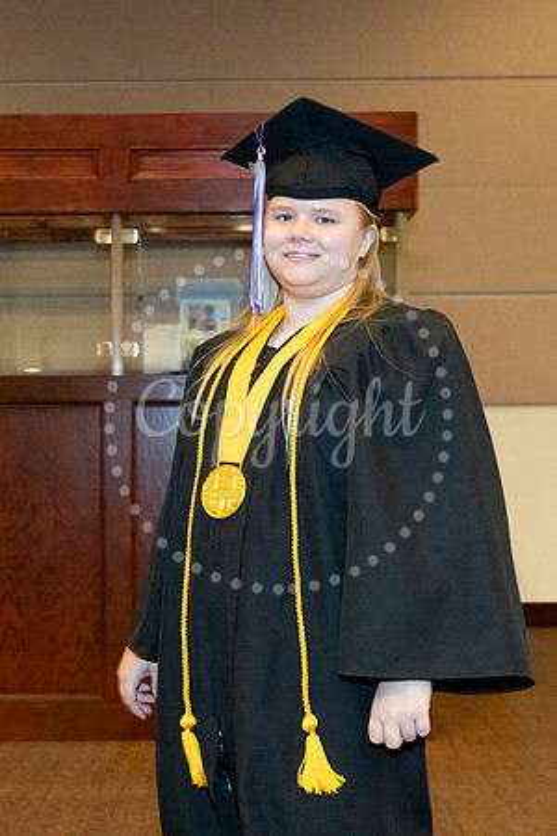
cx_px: 242
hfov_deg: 25.7
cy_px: 418
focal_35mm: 53
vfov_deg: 37.9
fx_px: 1218
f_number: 5.6
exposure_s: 1/125
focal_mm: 35
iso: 6400
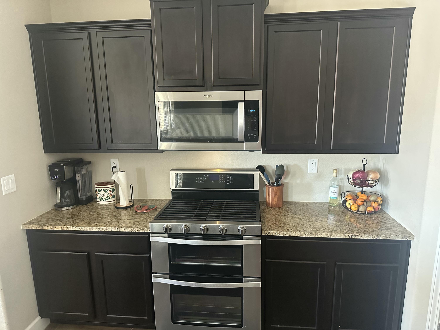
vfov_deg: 56.8
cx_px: 220
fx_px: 305
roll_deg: +0.4
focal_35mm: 24
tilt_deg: -10.9
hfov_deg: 71.6
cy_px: 165
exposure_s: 1/60
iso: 800
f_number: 1.78
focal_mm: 6.86
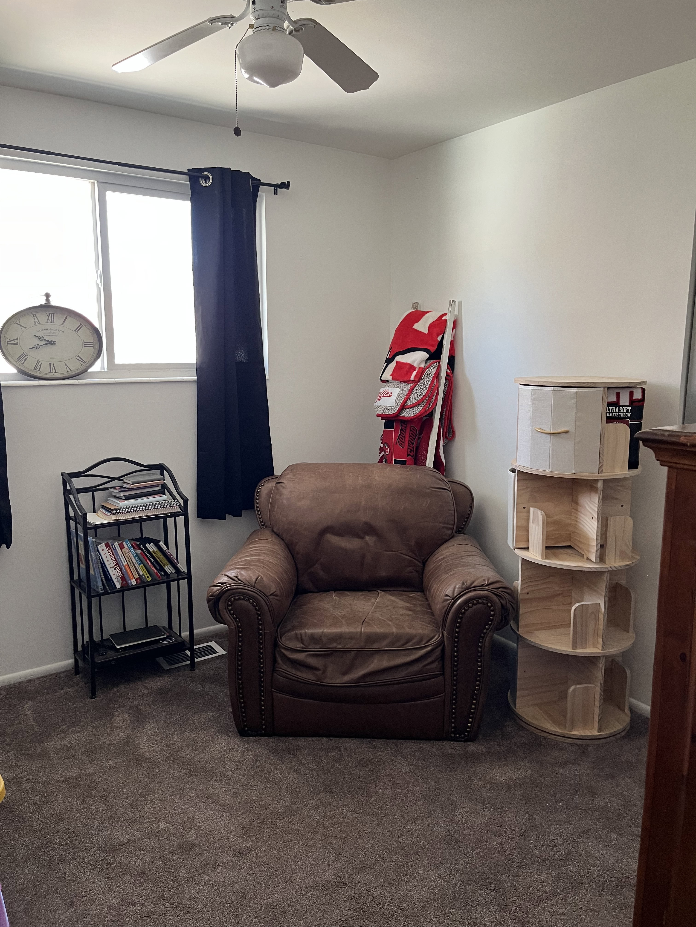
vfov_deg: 67.3
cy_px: 464
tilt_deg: -7.9
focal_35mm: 26
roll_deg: -0.8
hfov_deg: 53.1
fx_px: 697
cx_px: 348
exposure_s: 1/60
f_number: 1.6
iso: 200
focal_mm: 5.1
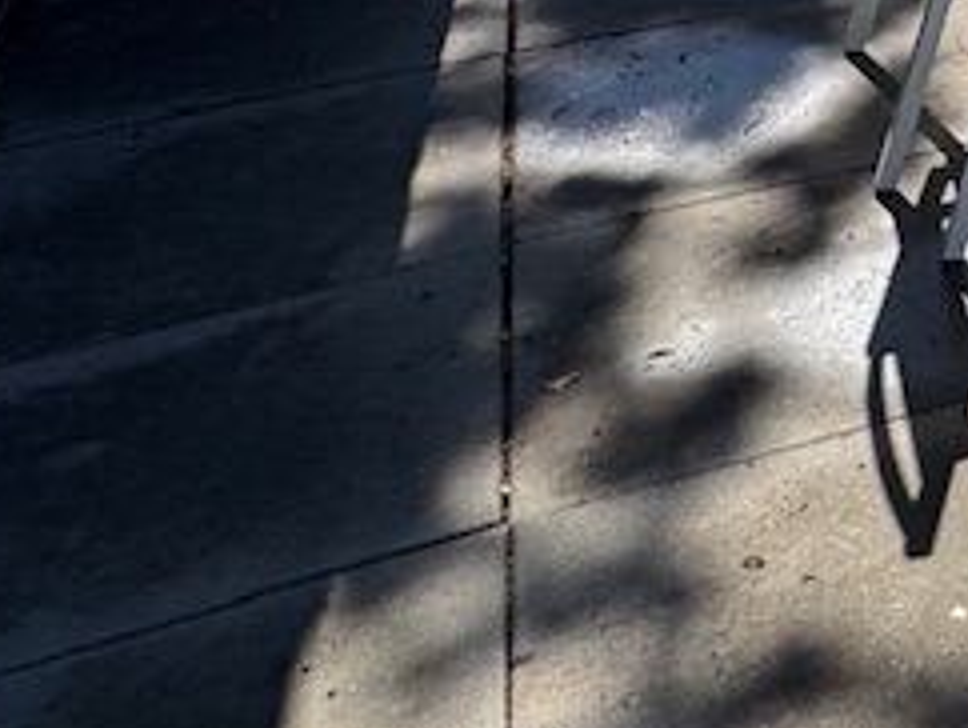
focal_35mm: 74
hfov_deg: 17.6
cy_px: -716
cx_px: 1992
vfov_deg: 15.8
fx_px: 2071
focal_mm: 2.22
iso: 50
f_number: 2.2
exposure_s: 1/1748
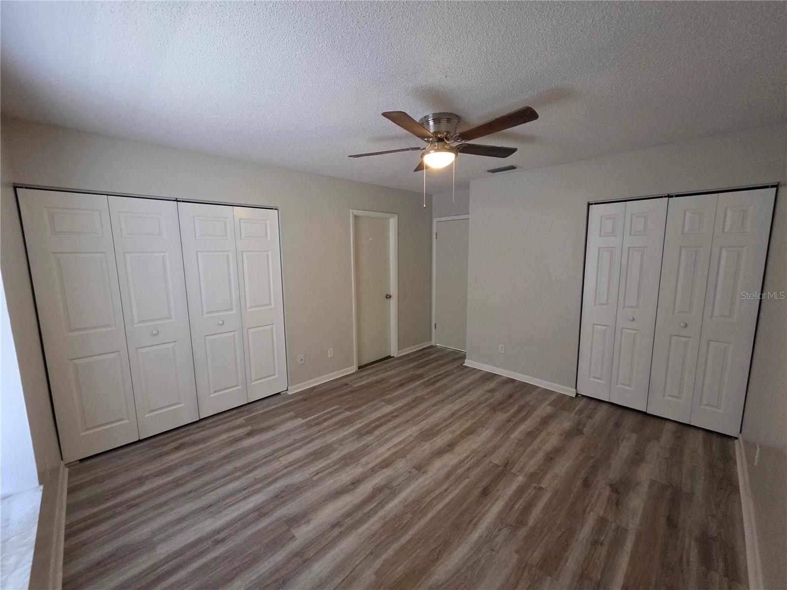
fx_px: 296
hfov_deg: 106.2
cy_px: 295
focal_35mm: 13
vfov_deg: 89.9
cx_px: 394
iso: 800
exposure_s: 1/60
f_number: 1.9
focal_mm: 2.2
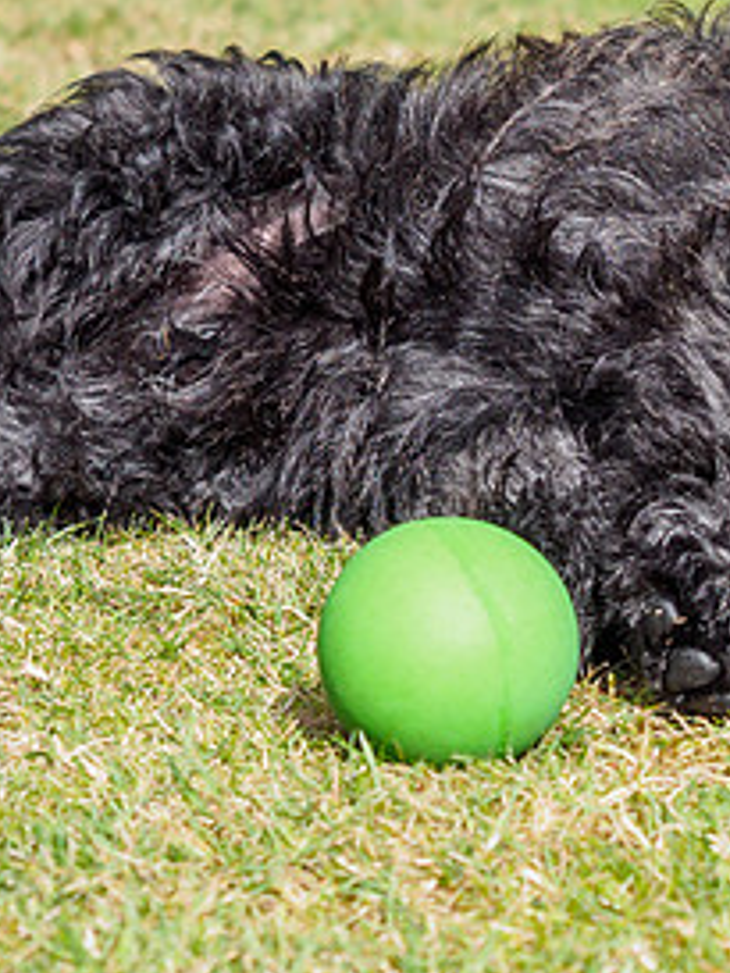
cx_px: 1236
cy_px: 308
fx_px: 6827
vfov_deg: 8.1
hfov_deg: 6.0
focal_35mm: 243
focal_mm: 40
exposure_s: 1/1250
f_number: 4
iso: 200
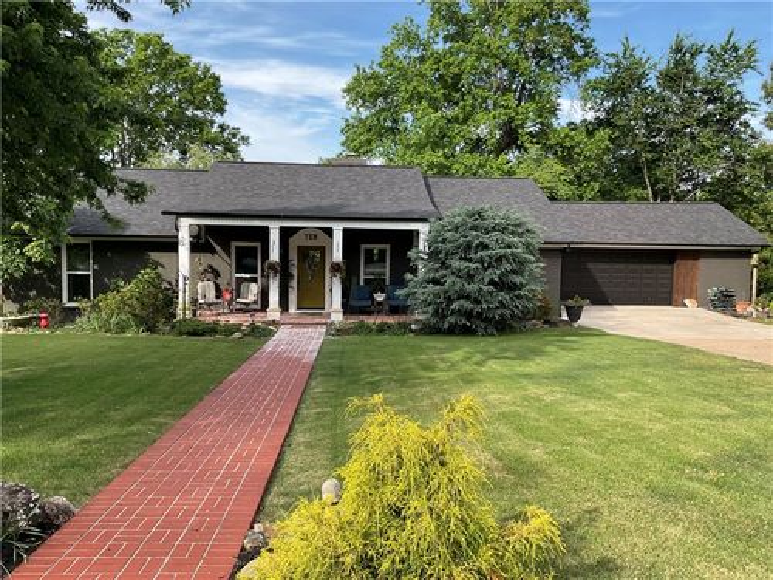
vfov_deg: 48.2
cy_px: 290
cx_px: 386
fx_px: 648
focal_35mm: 29
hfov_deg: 61.7
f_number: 1.8
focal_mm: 3
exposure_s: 1/457
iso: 16
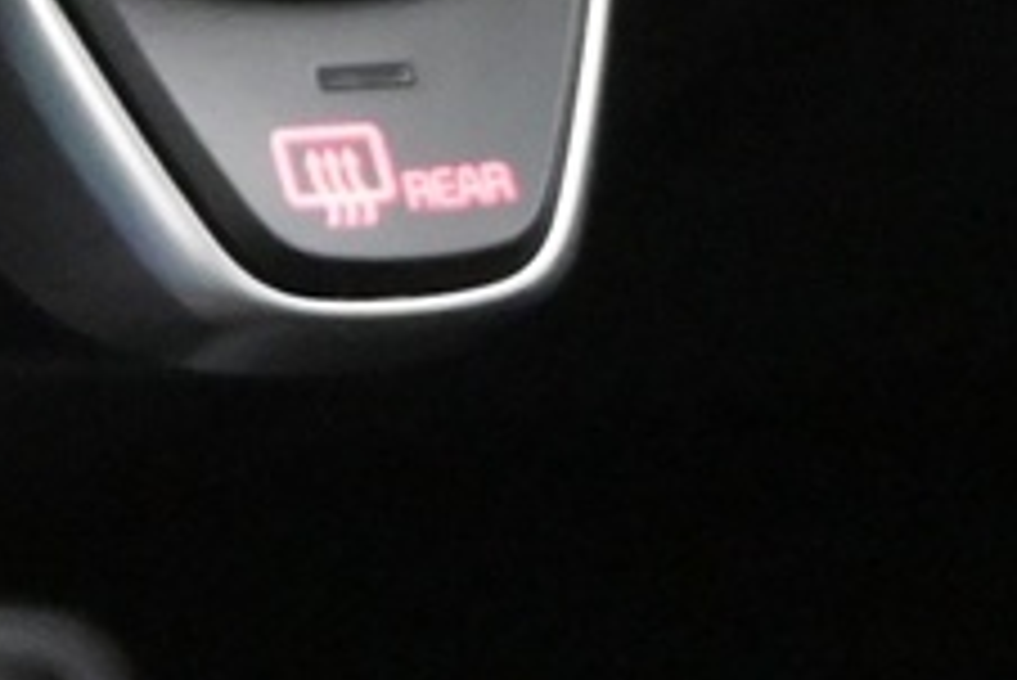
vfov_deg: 6.0
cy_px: 378
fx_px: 6524
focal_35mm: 231
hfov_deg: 8.3
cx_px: -1197
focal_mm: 21.5
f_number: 4
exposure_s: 1/30
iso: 8000
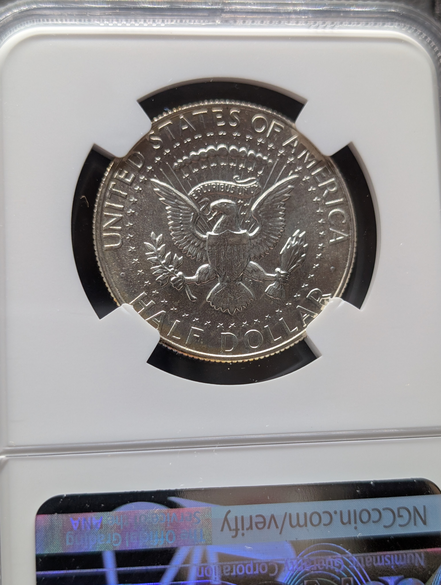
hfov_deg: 29.7
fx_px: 830
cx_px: 220
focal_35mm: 49
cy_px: 292
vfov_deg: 38.9
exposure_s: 1/91.7
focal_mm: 6.9
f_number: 1.68
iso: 69
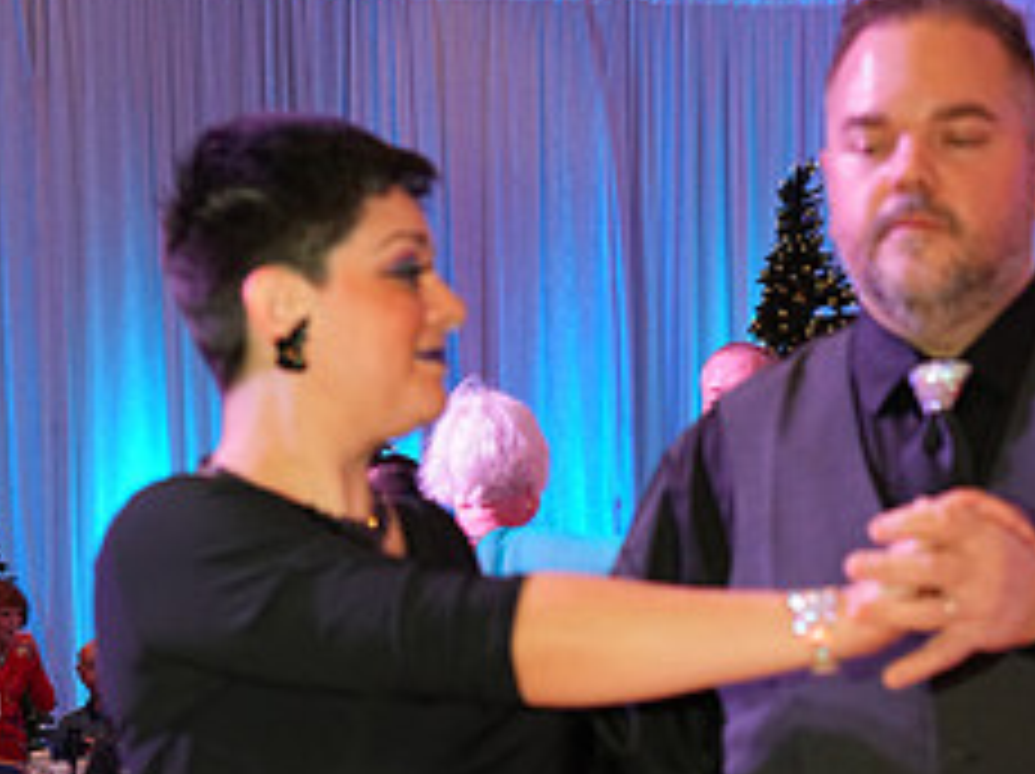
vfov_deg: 12.0
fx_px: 3554
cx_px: 776
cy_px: 1094
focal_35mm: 119
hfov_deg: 16.5
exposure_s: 1/200
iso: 2000
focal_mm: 49
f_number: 4.5
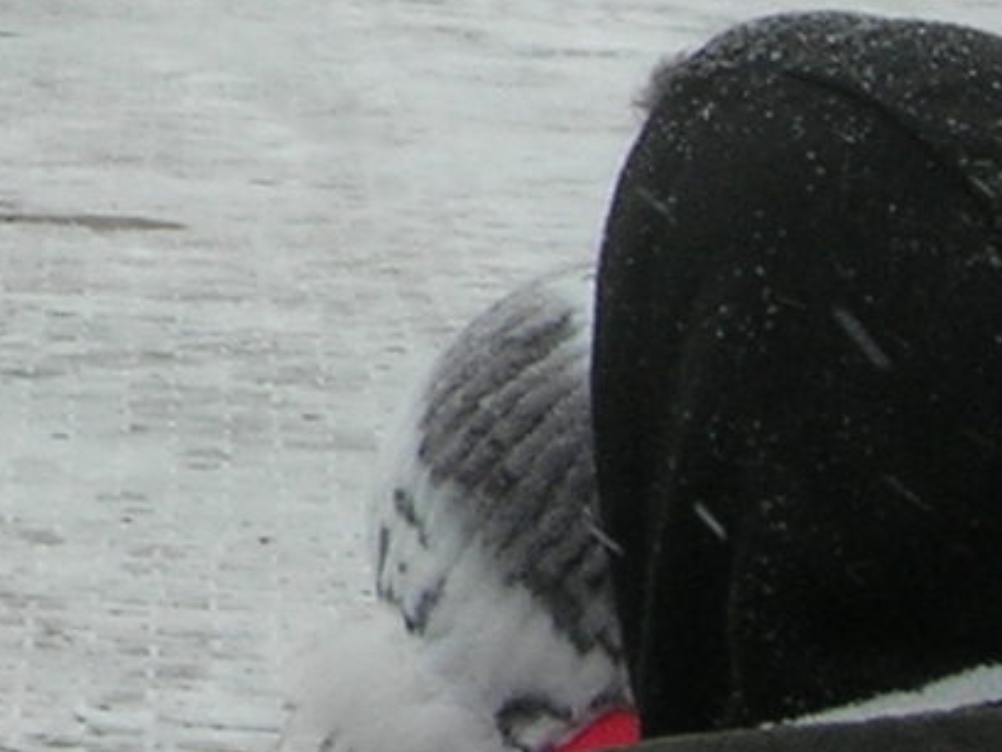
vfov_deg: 6.1
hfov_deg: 8.0
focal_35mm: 241
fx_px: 6978
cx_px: -684
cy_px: -301
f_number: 4.8
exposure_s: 1/150
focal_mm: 7.8
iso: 64
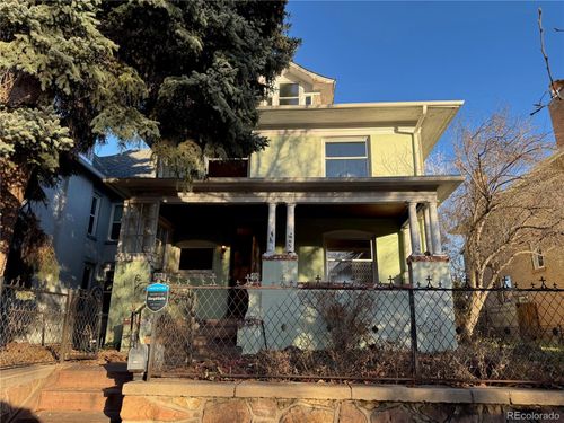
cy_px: 212
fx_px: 391
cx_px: 282
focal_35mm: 24
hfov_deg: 71.6
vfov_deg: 56.8
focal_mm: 6.76
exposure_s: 1/782
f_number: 1.78
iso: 80
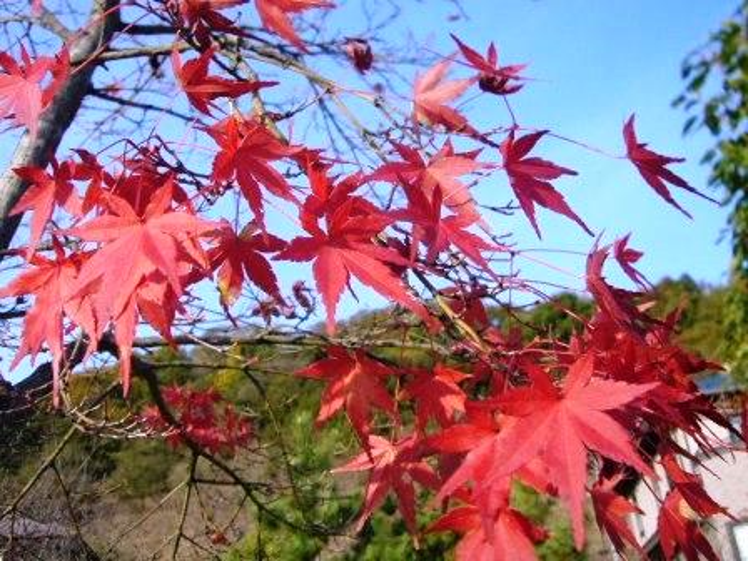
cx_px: 374
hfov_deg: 45.8
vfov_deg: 35.1
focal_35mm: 41
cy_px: 280
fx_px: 886
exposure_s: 1/400
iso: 80
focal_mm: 4.9
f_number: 2.9
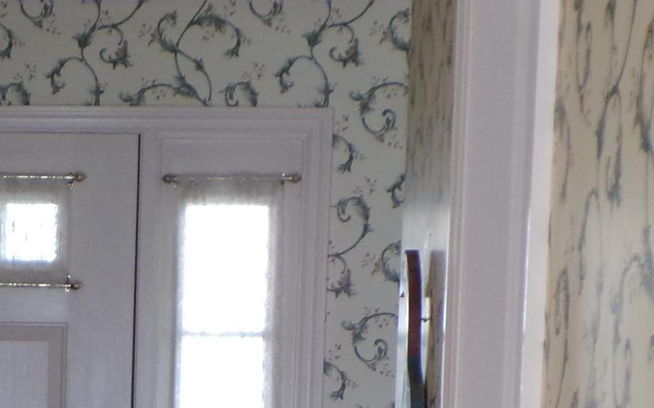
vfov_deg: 10.4
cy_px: 657
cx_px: 24
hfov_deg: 16.9
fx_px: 2156
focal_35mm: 121
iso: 200
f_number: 3.4
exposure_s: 1/25
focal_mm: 7.6
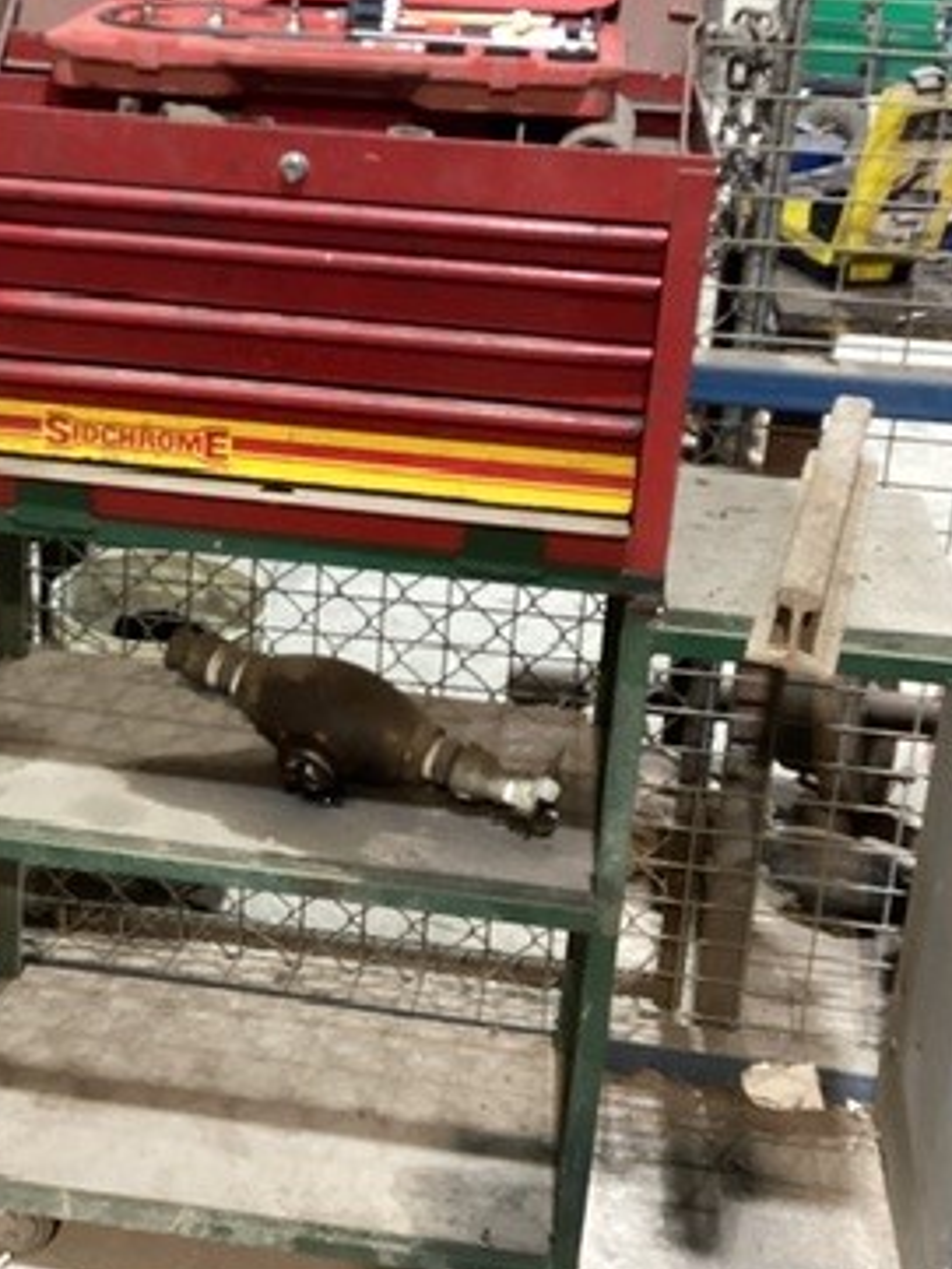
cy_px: 446
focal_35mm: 55
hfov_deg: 26.2
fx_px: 2016
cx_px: 225
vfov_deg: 34.7
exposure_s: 1/50
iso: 250
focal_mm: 3.3
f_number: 2.4
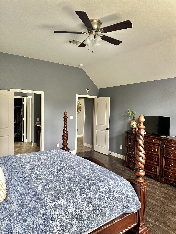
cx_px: 88
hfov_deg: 56.8
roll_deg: -2.2
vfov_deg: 71.6
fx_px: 163
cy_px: 117
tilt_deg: -2.9
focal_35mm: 24
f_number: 1.78
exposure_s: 1/93
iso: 250
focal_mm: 6.86
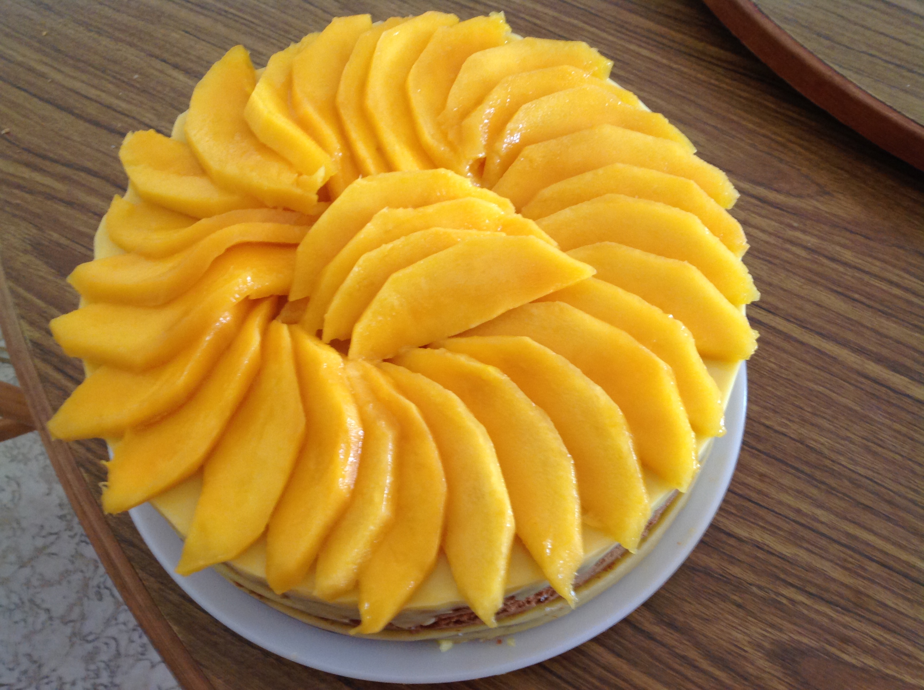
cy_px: 345
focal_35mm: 35
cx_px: 462
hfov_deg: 52.7
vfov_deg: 40.6
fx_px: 933
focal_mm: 4.28
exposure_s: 1/15
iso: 100
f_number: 2.4
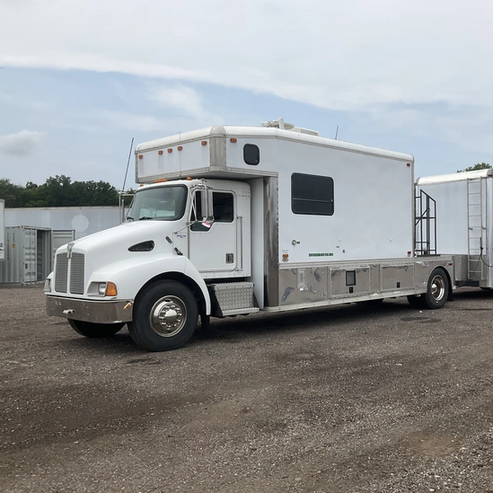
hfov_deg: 46.4
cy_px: 244
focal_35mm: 35
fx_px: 564
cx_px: 335
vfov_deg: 47.2
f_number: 1.8
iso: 25
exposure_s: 1/2227
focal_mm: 3
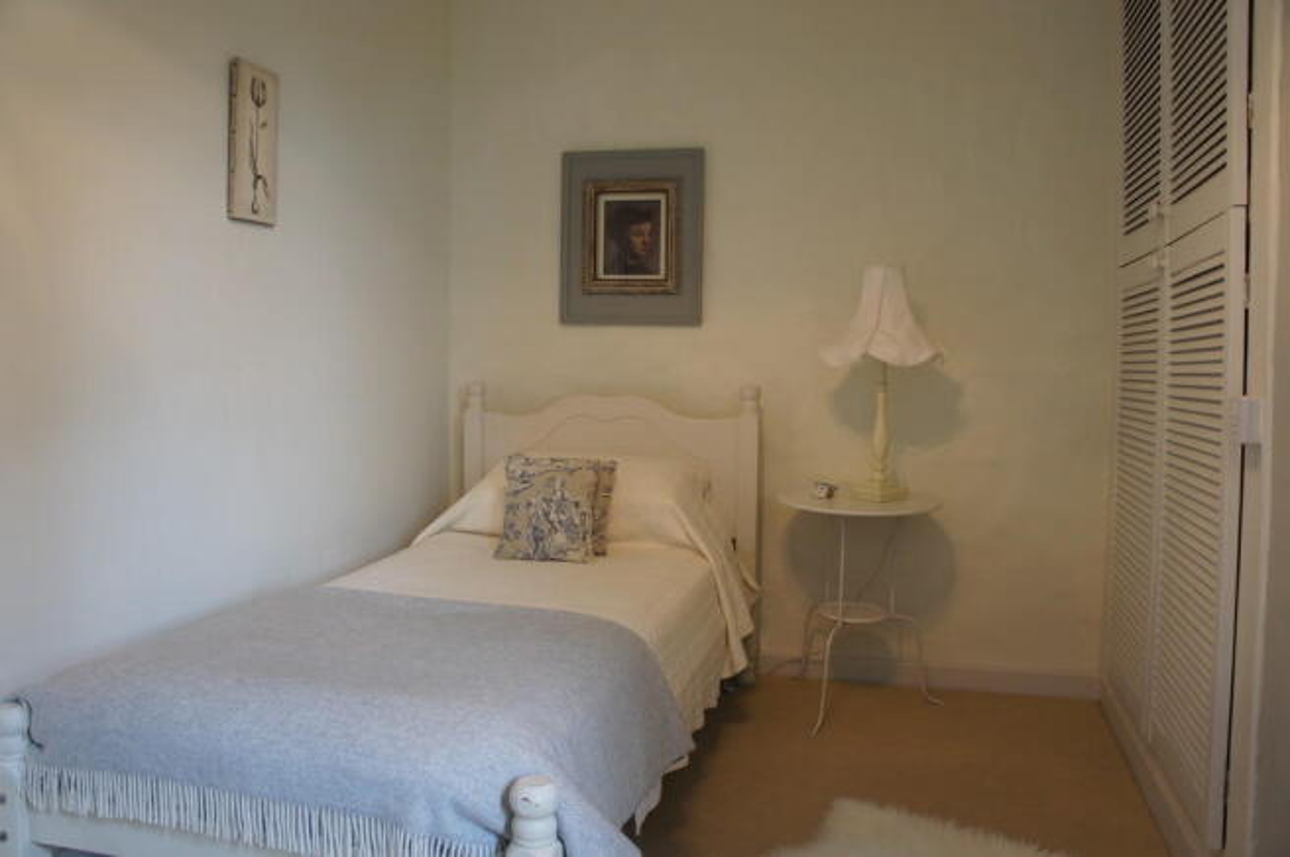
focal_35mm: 27
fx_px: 967
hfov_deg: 67.4
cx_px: 645
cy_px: 428
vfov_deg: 47.8
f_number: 3.5
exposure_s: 1/30
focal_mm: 18
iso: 320
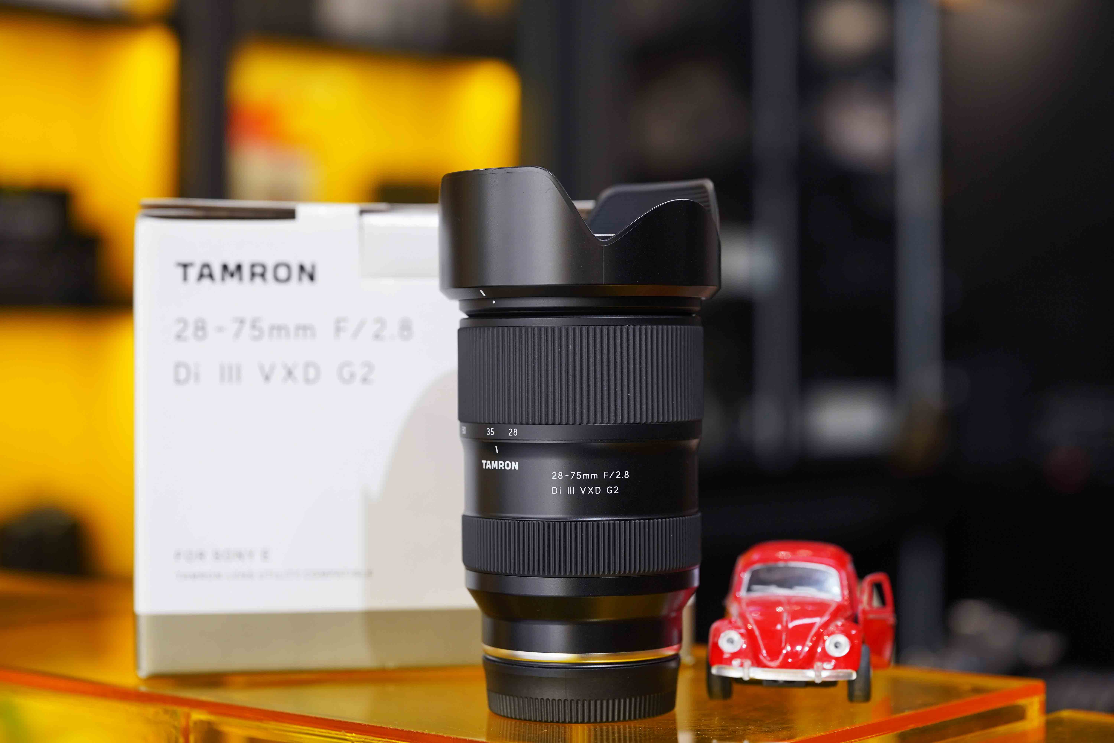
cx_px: 557
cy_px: 372
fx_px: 2166
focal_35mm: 70
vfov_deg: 19.5
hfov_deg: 28.8
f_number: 4
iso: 500
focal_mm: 70
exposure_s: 1/160
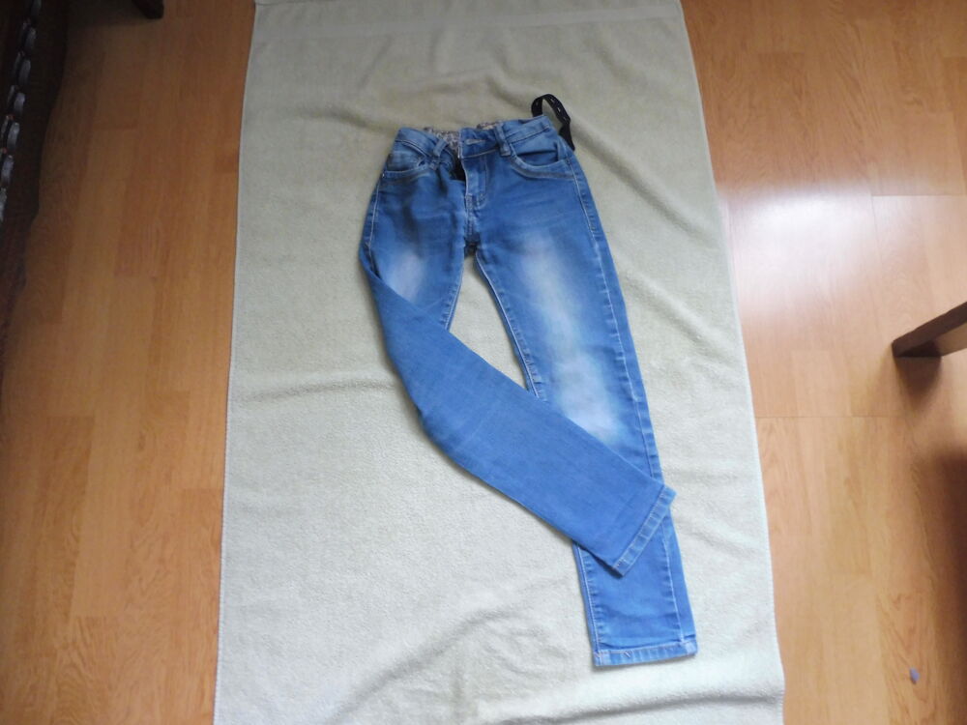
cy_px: 362
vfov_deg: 56.8
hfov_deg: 71.6
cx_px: 484
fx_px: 670
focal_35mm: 24
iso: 400
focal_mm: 4.3
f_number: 3.3
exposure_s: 1/10
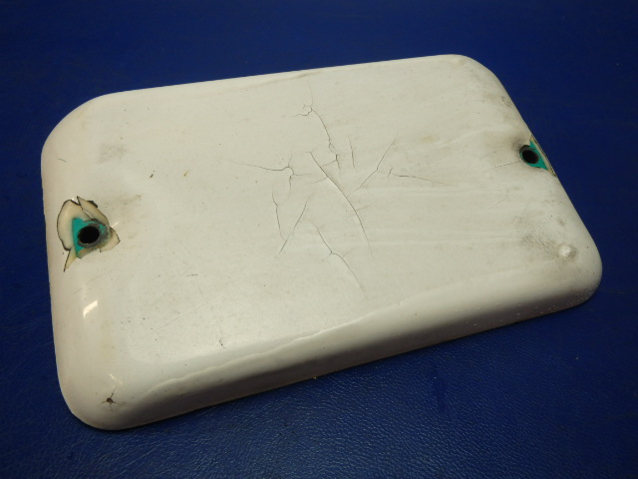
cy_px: 240
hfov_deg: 63.4
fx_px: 516
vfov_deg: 49.7
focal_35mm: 28
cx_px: 319
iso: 200
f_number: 3.9
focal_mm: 5
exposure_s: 1/50
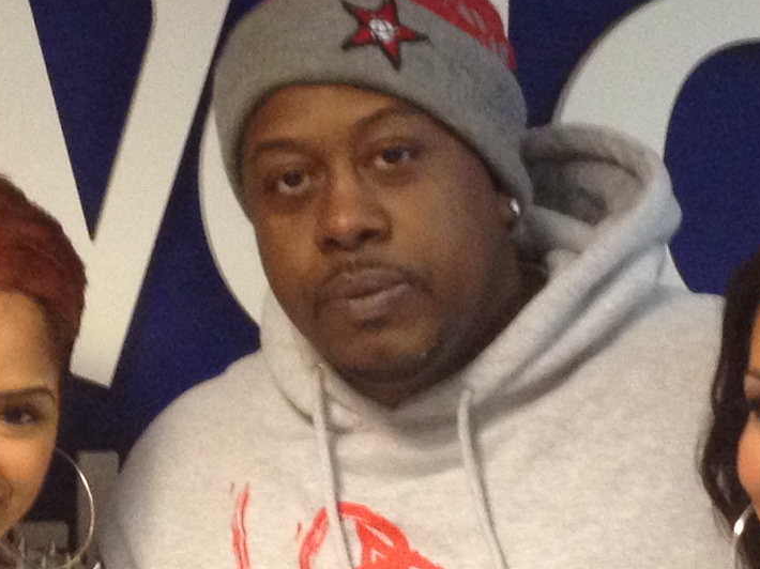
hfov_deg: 12.3
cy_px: 364
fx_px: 3534
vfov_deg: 9.2
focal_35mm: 161
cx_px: 227
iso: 200
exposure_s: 1/20
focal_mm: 4.28
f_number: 2.4
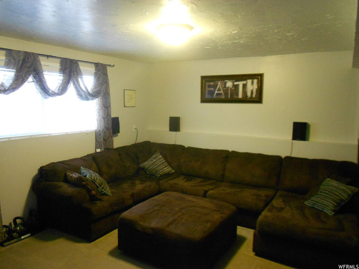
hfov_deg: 67.3
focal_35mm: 26
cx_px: 180
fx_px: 270
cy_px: 134
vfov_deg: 53.1
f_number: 3.2
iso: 500
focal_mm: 4.6
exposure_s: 1/8
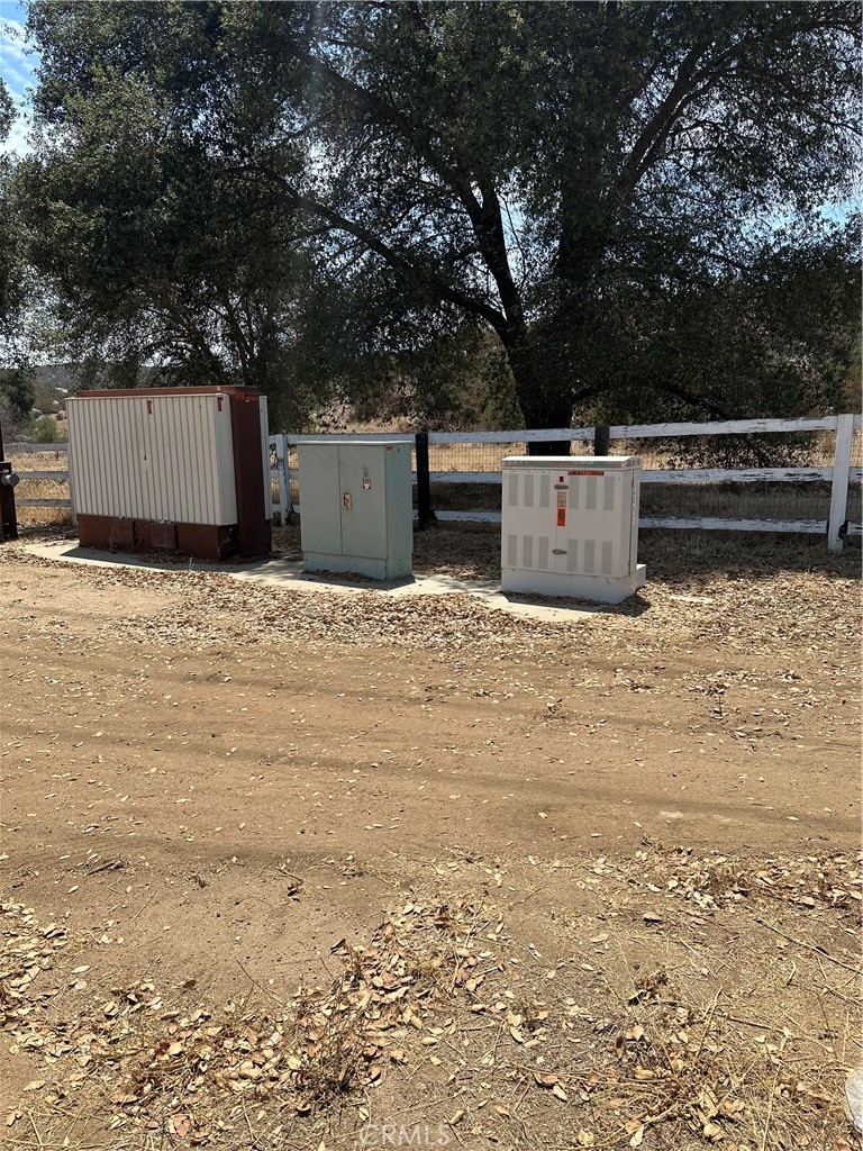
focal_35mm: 24
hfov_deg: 56.8
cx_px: 432
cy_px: 576
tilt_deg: -10.4
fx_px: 798
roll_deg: -1.2
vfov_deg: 71.6
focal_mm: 6.86
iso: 80
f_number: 1.78
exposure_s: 1/4184
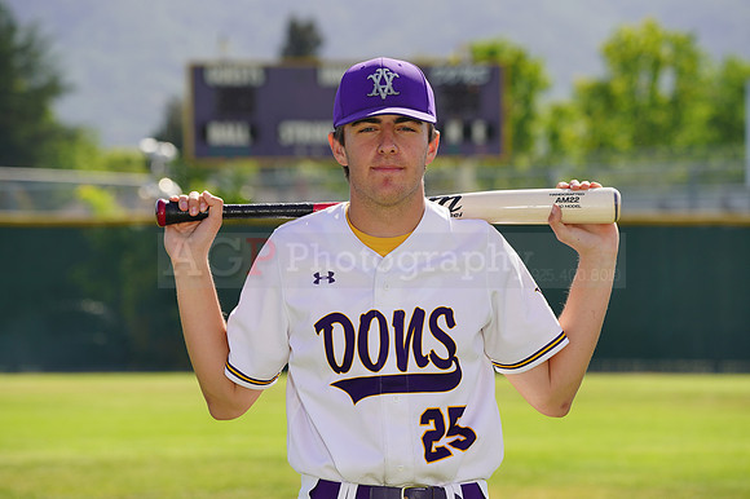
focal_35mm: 209
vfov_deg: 6.6
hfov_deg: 9.9
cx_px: 375
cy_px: 250
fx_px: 4352
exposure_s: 1/250
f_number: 8
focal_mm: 209
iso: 100
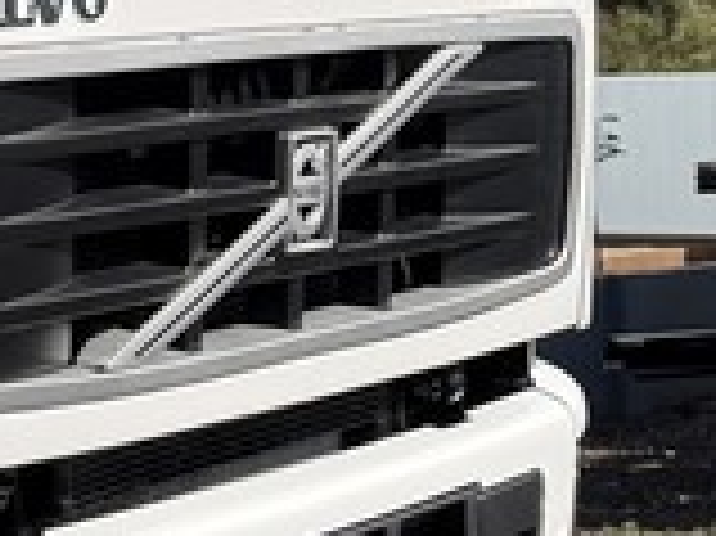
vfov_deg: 8.6
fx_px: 3555
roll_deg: +1.0
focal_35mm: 172
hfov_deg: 9.6
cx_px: -1223
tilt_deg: +2.4
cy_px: 9
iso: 80
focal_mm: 6.76
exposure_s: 1/4673
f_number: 1.78
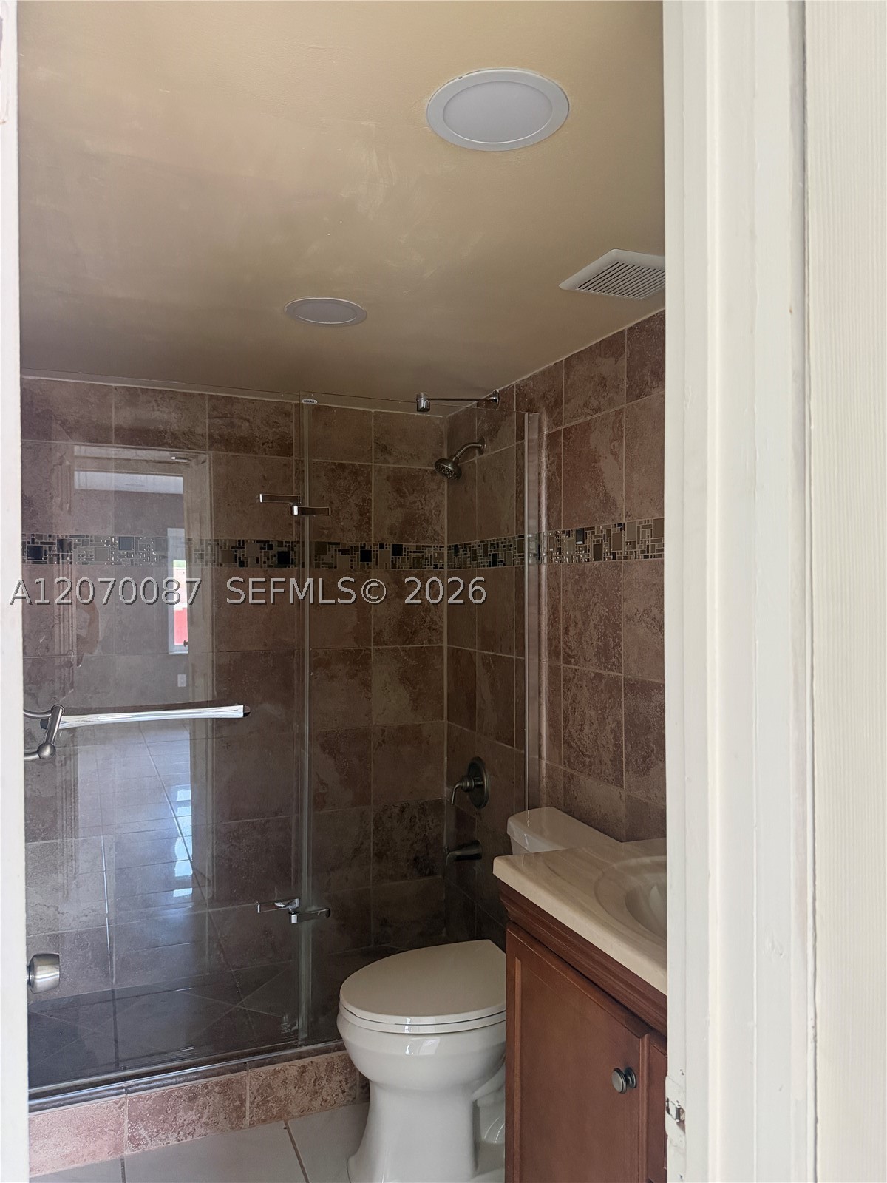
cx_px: 444
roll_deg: -0.3
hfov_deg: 56.8
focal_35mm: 24
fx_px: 820
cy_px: 592
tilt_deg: -0.5
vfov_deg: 71.6
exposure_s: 1/60
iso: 640
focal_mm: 6.76
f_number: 1.78
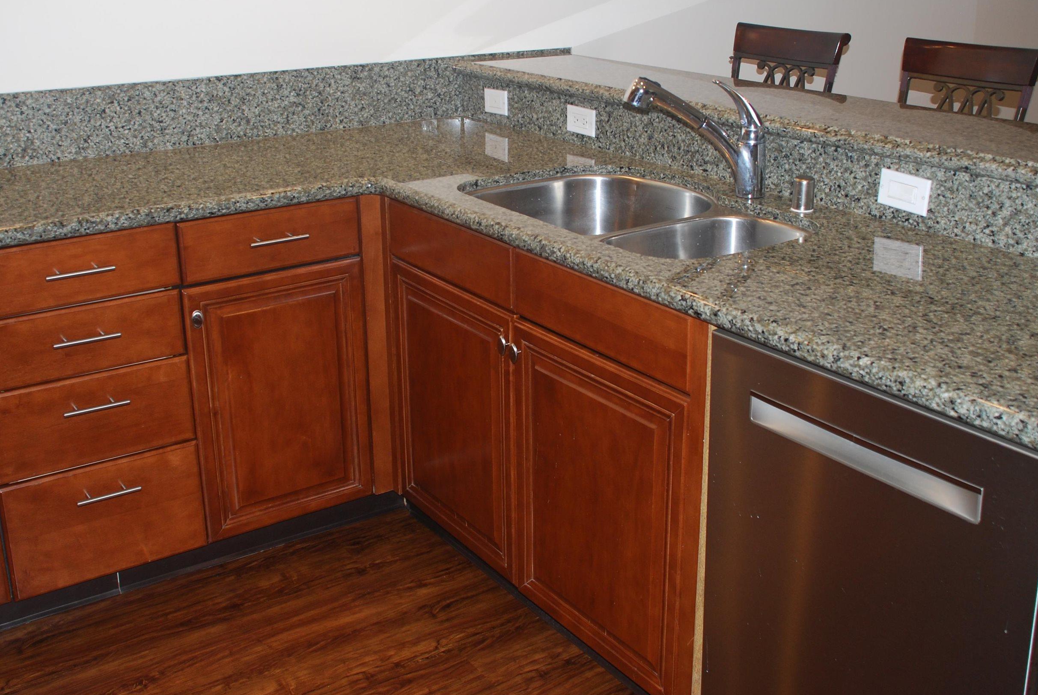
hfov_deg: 50.6
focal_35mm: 38
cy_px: 260
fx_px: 1097
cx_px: 527
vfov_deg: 35.0
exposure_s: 1/60
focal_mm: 20
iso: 200
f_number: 3.8
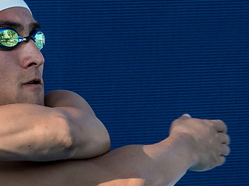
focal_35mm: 1546
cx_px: 9
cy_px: 139
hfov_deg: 1.3
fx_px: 11116
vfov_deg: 1.0
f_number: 6.3
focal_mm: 200
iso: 640
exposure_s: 1/1250
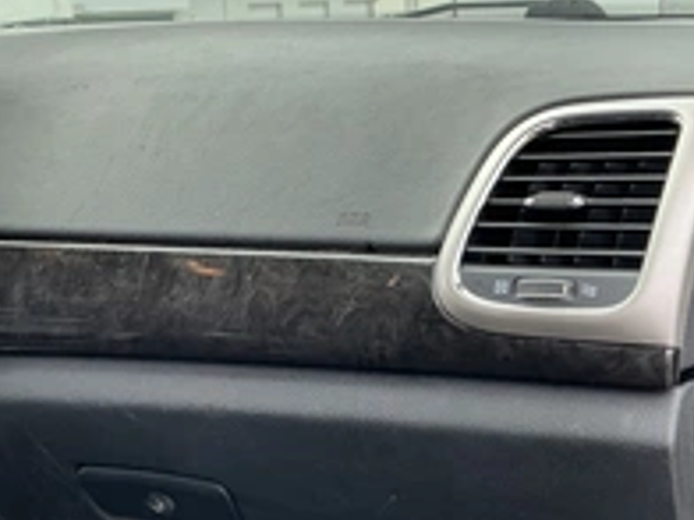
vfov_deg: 25.6
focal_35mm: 57
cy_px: 297
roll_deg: +3.9
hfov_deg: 33.8
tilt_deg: -12.7
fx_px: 1143
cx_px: 312
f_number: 1.8
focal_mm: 3
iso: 20
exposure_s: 1/179
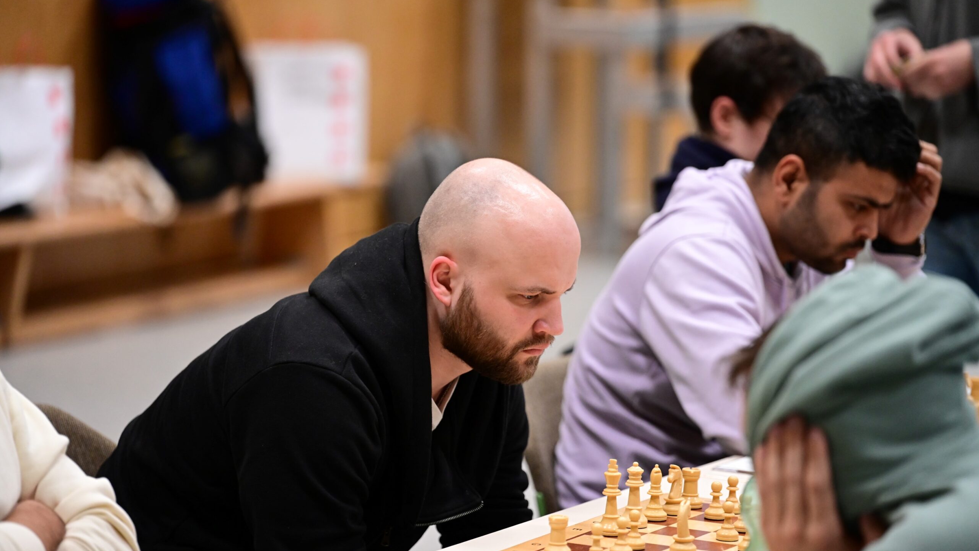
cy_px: 294
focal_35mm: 152
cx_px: 490
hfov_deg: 14.1
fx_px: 3946
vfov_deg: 8.0
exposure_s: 1/320
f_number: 2.8
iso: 3200
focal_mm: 145
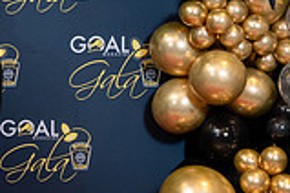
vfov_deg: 13.1
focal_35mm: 104
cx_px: -77
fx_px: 838
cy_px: 57
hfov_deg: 18.4
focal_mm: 28
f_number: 3.2
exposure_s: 1/160
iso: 1000
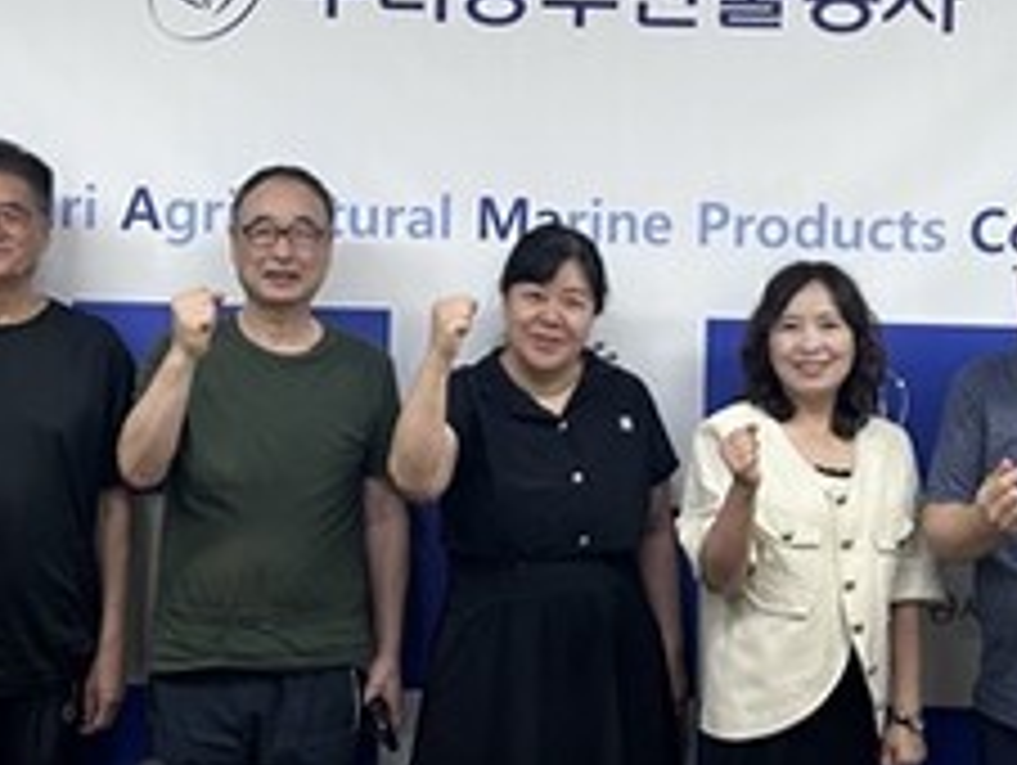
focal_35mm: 69
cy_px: 320
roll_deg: -1.6
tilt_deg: -0.8
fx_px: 2029
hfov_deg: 28.1
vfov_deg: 21.3
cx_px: 513
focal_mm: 5.7
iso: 64
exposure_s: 1/60
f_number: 1.5
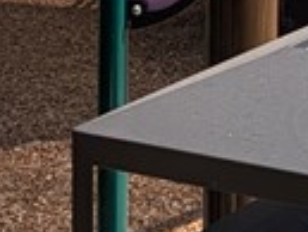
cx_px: 409
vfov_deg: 7.1
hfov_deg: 10.2
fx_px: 1692
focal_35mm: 190
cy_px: -438
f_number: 1.68
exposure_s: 1/951
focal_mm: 6.9
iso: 23
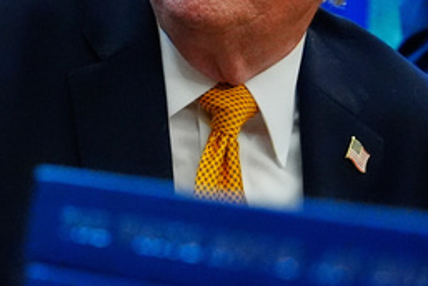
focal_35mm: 215
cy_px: -87
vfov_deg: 6.4
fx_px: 2559
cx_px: -20
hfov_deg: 9.5
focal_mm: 54
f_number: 3.5
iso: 5000
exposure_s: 1/250
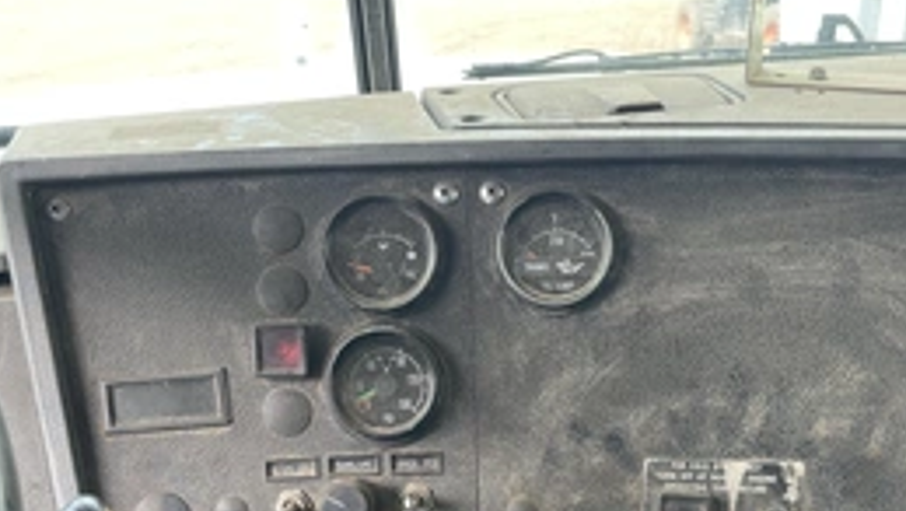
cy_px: 497
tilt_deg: -31.7
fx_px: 1010
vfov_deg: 27.0
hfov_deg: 47.6
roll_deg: -3.3
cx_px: 602
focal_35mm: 42
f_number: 1.6
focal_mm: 5.1
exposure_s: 1/121
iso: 50
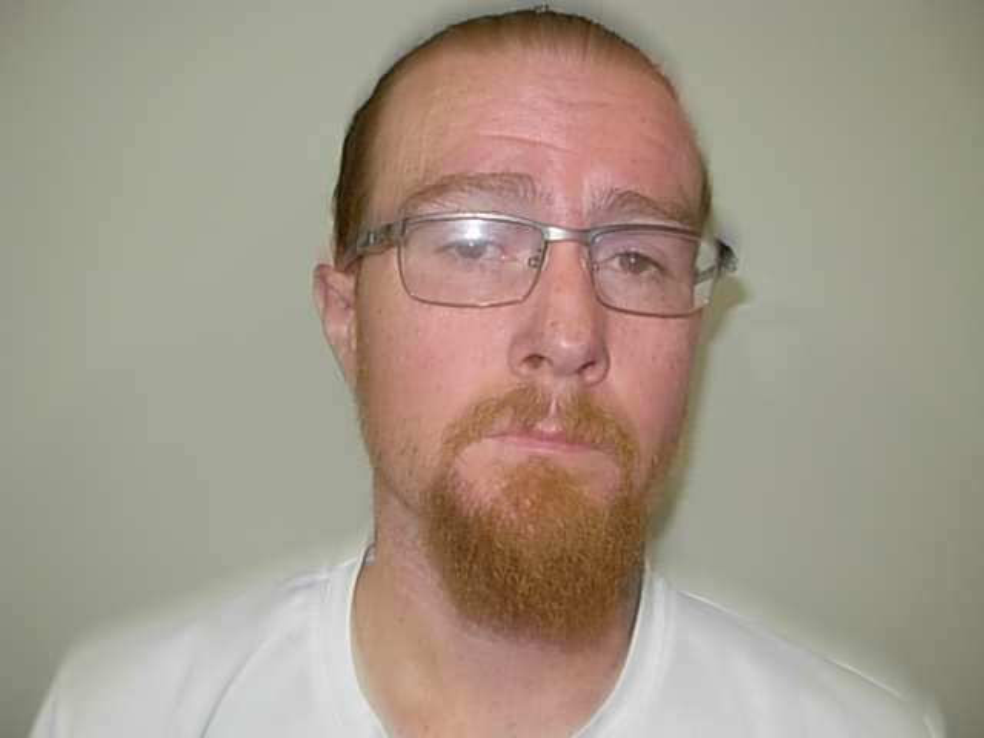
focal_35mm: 38
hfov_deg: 49.0
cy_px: 369
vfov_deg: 37.7
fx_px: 1080
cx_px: 492
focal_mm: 6.3
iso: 79
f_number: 2.9
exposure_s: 1/22.6
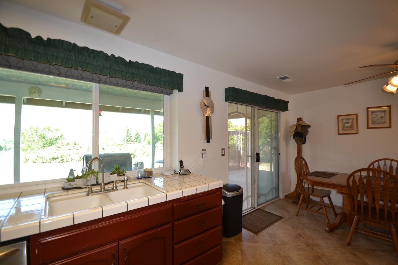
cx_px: 199
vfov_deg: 77.3
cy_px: 132
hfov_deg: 100.4
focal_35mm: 15
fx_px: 166
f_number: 4
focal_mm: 10
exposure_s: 1/100
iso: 400
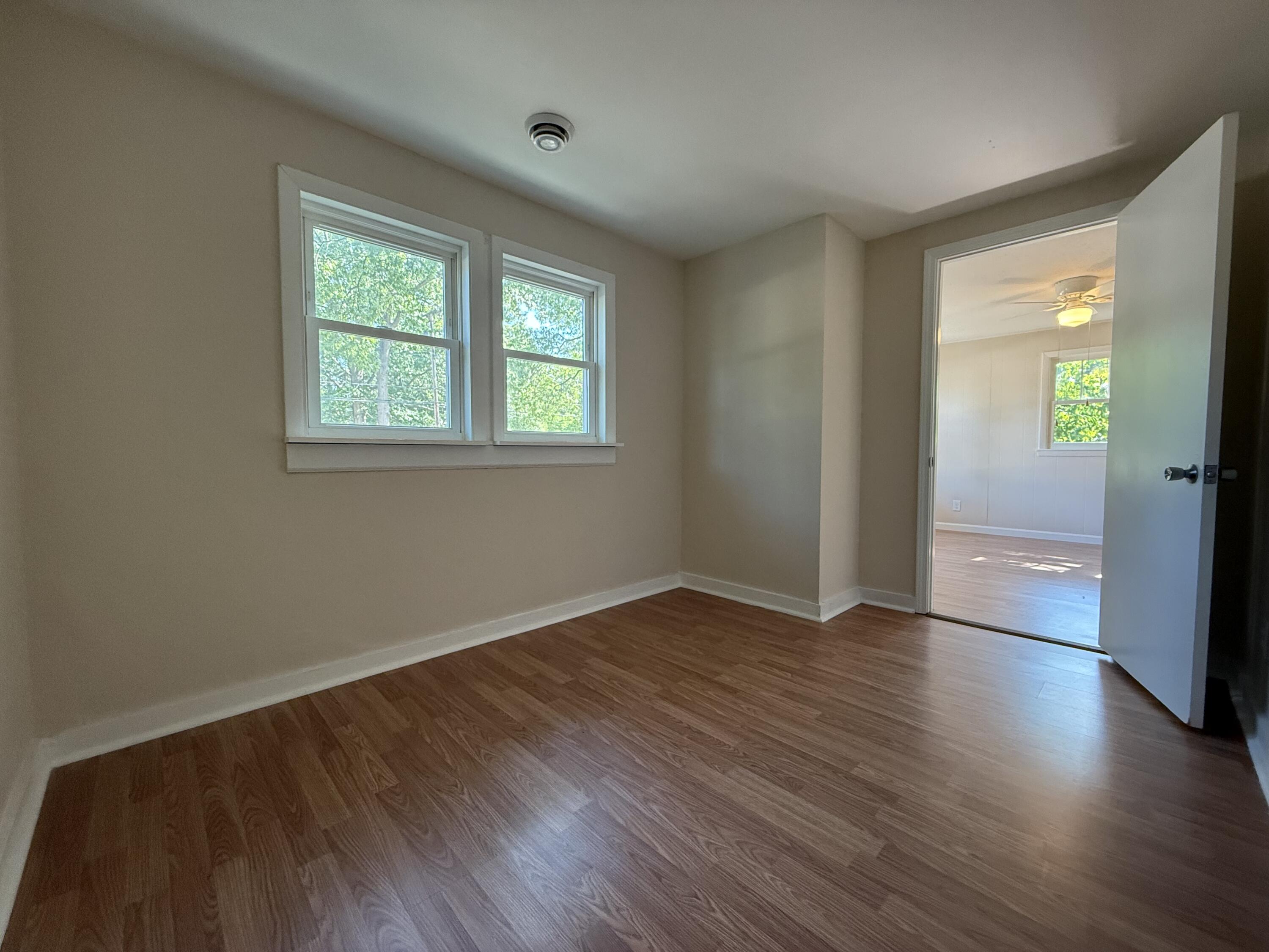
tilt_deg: -2.3
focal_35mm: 14
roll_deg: +0.4
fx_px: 513
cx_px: 634
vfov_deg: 85.7
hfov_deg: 102.1
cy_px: 476
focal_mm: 2.22
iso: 320
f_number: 2.2
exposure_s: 1/68
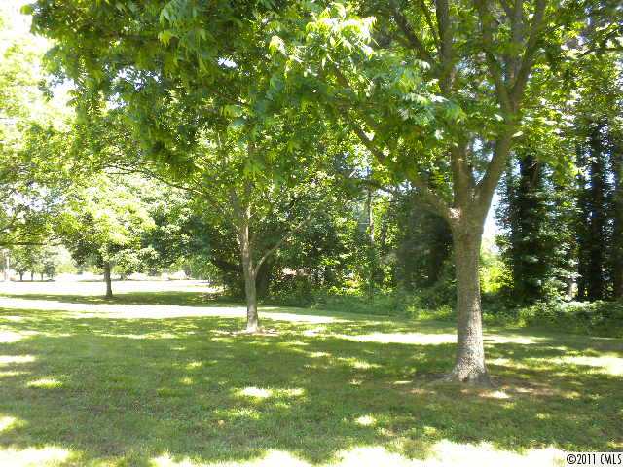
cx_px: 312
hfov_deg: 50.1
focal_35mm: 37
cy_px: 234
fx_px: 666
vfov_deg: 38.7
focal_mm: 6.6
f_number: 3.5
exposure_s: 1/98.5
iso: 90
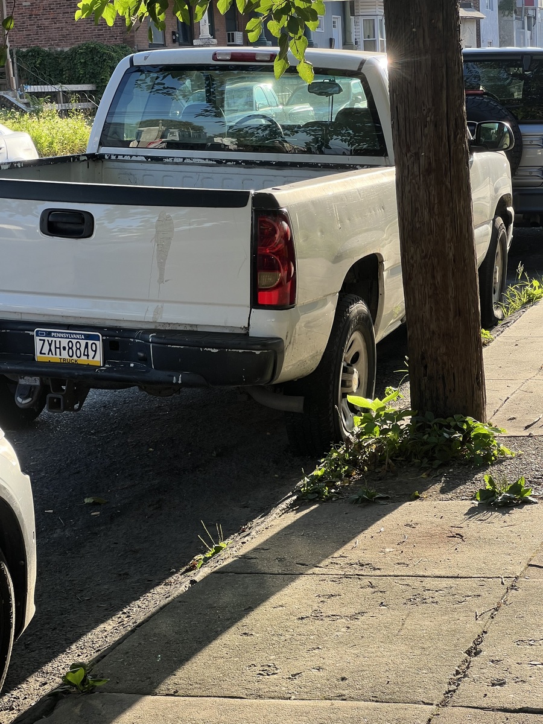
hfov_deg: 19.1
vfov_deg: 25.3
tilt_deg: -8.6
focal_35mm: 77
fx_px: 1610
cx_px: 272
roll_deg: +4.3
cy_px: 362
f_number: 2.8
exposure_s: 1/202
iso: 32
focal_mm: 9
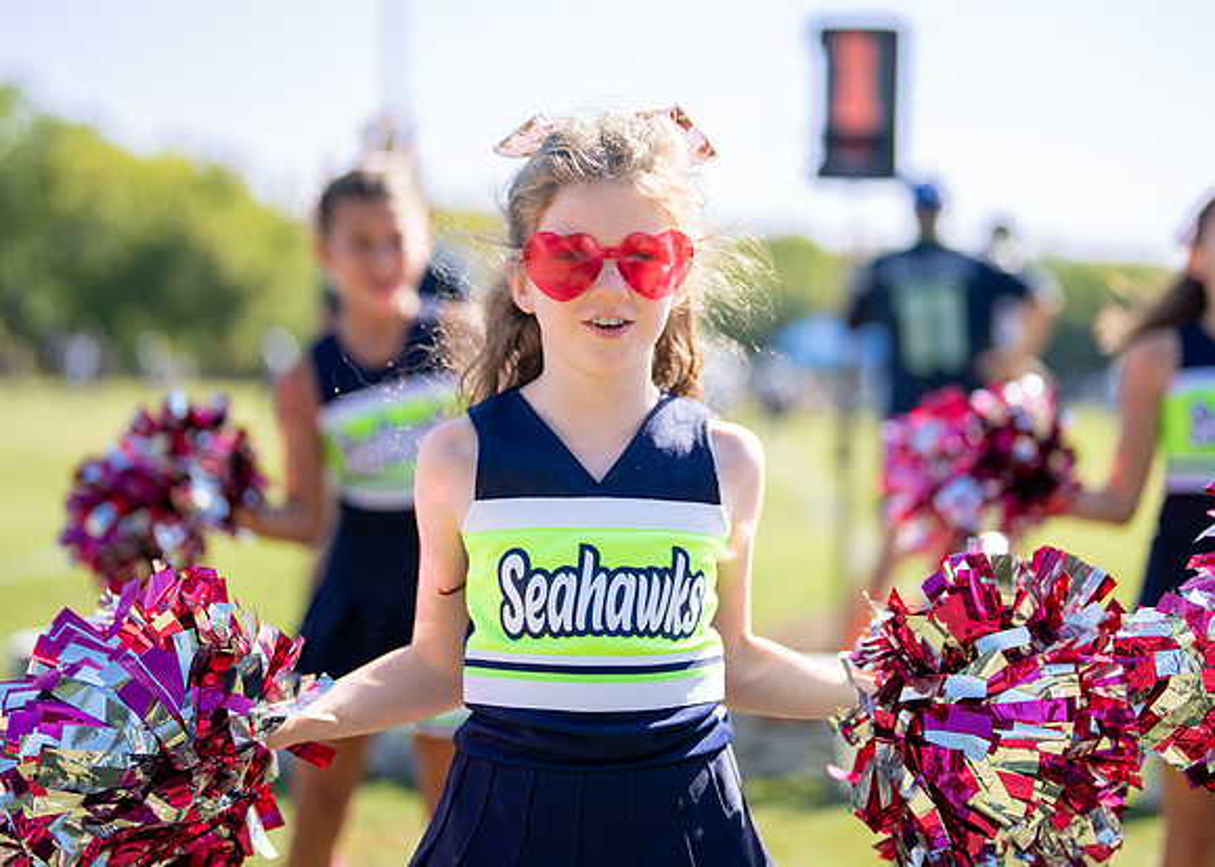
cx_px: 640
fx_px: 2275
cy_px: 324
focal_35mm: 66
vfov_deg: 21.5
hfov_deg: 29.9
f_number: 1.2
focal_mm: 50
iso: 250
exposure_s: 1/10000
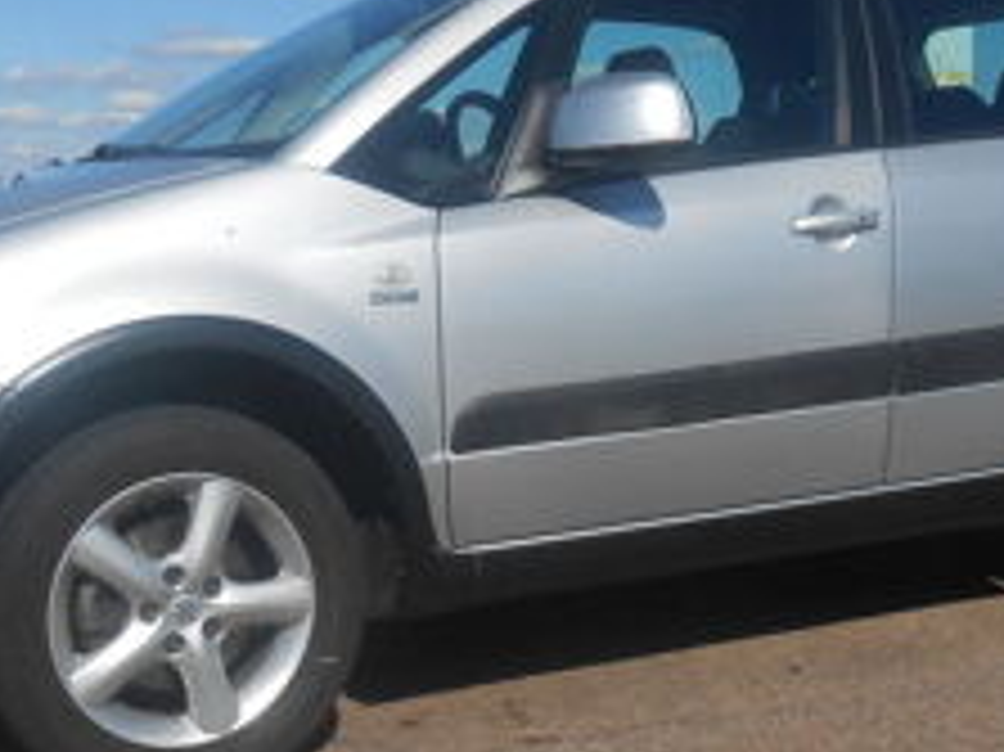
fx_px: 1623
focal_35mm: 56
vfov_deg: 26.1
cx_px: 491
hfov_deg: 34.4
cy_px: 378
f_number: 3.5
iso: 80
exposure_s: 1/1500
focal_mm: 4.6
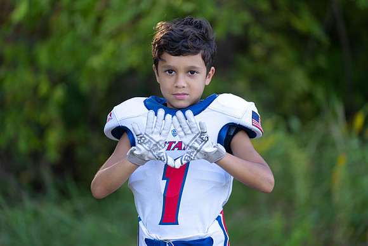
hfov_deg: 13.2
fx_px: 1585
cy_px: 123
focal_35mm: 155
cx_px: 184
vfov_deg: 8.9
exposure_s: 1/320
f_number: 2.8
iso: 200
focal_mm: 155
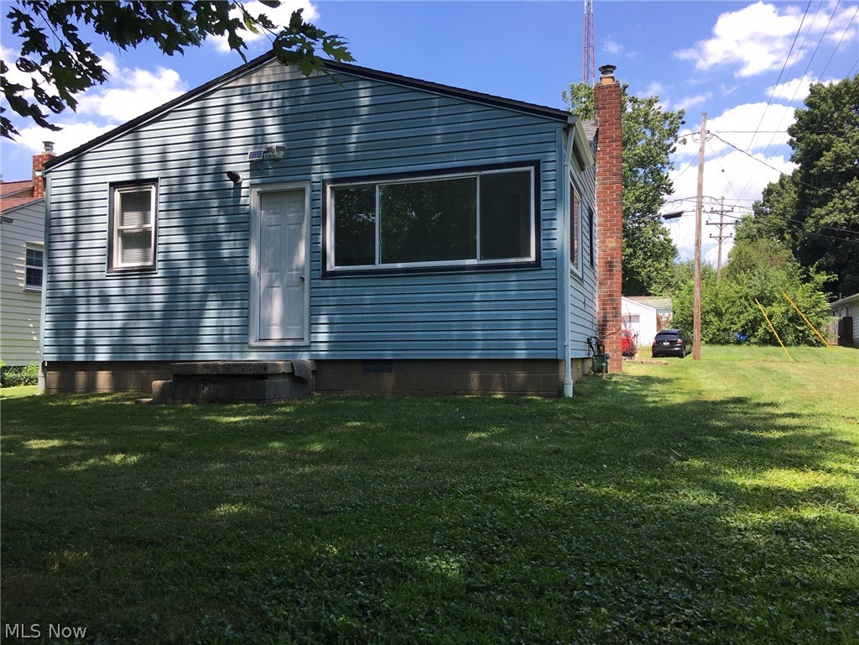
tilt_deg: +6.2
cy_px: 322
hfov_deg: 61.7
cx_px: 430
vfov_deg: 48.2
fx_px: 720
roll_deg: +0.5
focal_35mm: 29
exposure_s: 1/657
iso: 25
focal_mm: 4.15
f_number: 2.2
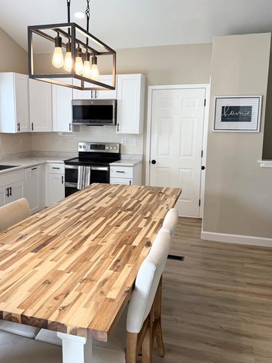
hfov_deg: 42.5
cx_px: 96
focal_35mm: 33
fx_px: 346
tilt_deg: -8.5
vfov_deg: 55.3
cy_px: 167
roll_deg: -0.6
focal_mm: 6.76
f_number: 1.78
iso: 100
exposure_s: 1/255
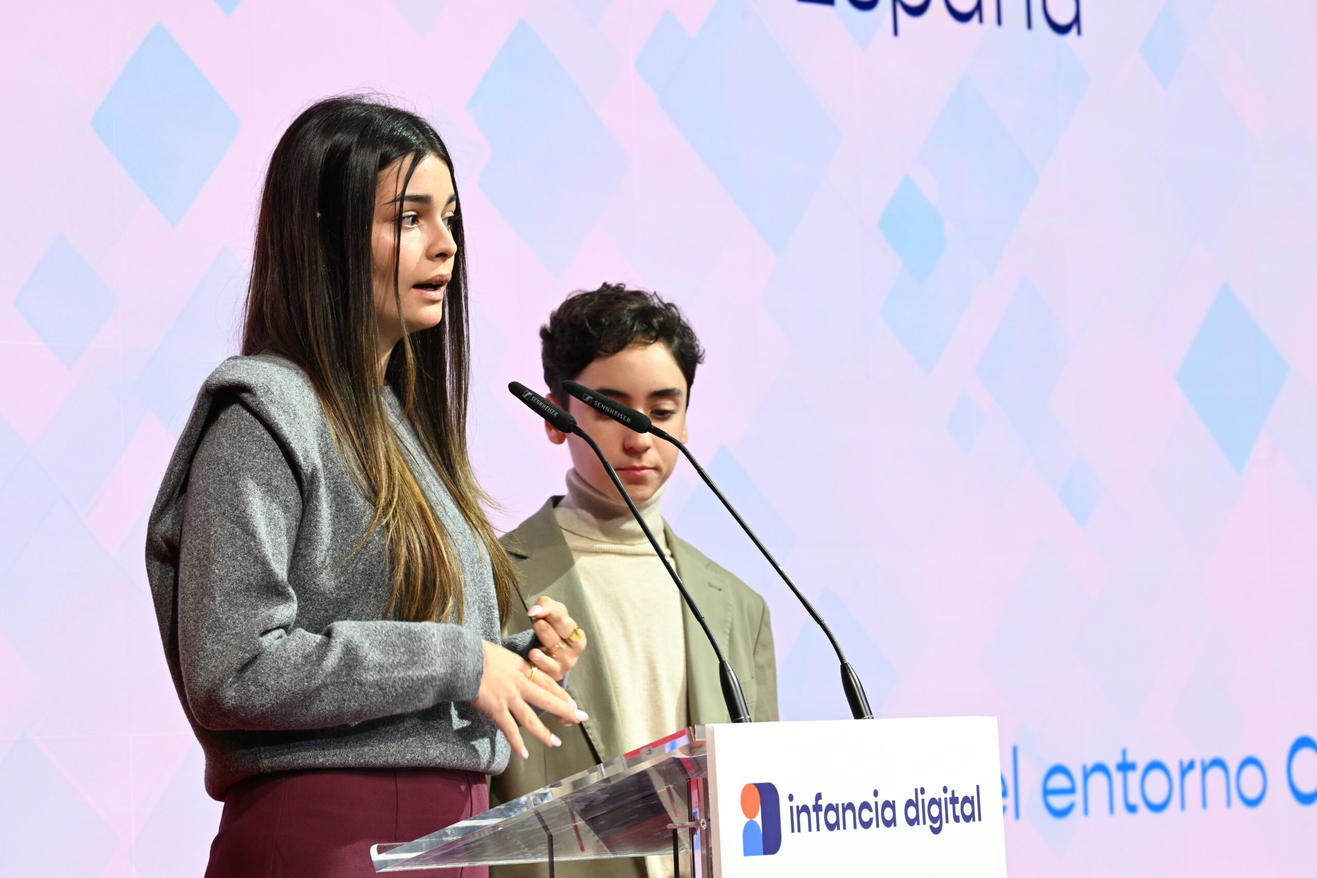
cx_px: 658
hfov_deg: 14.7
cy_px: 439
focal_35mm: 140
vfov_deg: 9.8
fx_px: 5122
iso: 1250
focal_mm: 140
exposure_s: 1/100
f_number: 9
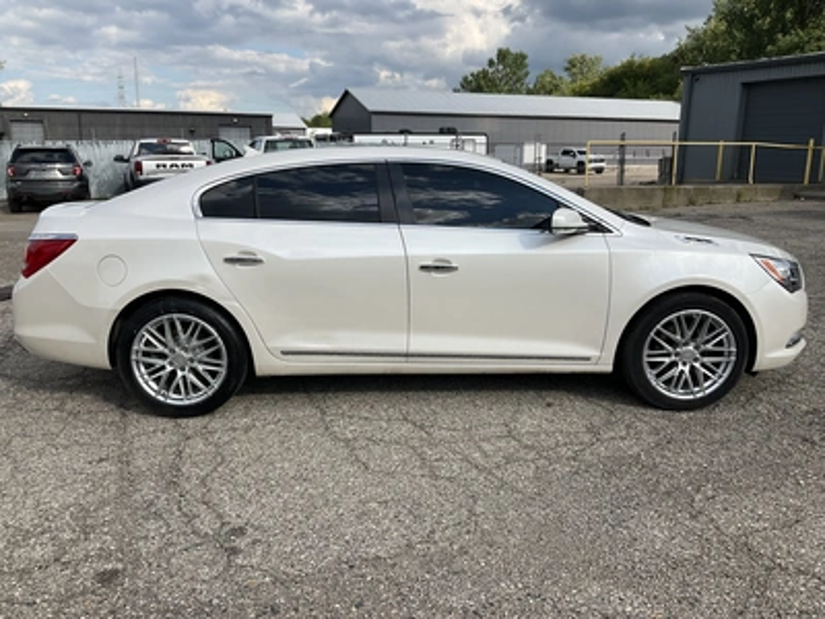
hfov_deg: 61.7
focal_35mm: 29
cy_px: 310
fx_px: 691
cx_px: 412
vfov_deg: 48.2
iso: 25
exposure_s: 1/1730
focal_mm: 3
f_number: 1.8
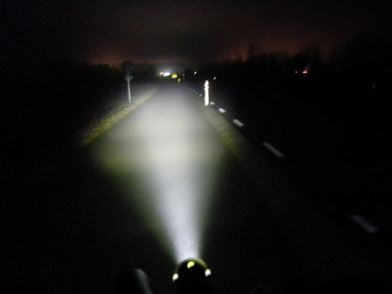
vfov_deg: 53.1
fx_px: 294
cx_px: 196
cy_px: 147
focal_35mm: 26
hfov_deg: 67.3
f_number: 2.8
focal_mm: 4.6
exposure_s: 2
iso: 800
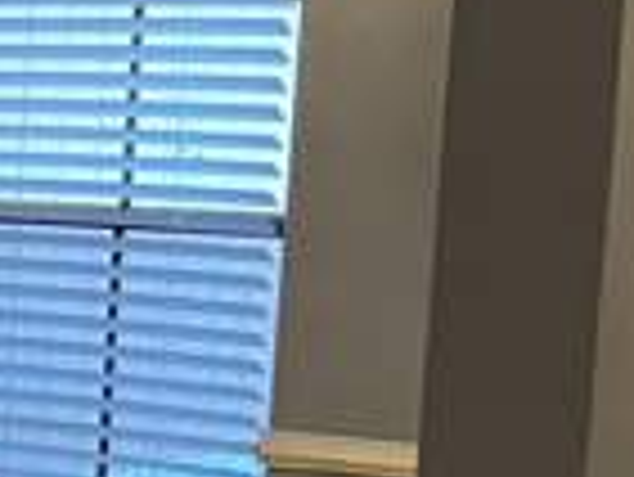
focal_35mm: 147
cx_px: -1021
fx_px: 2695
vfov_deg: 10.1
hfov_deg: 10.8
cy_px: 351
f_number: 1.6
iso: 160
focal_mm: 5.1
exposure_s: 1/60
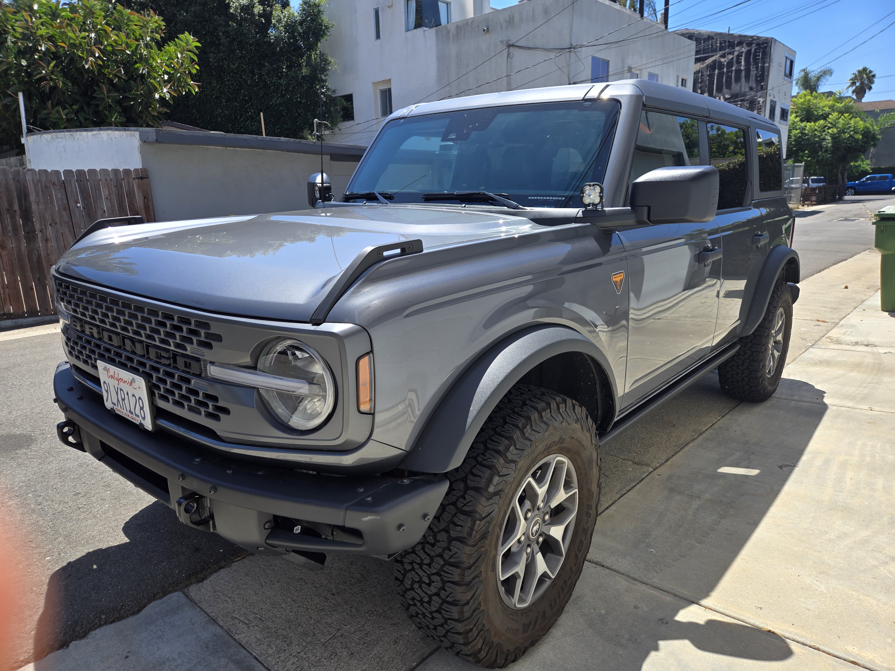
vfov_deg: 58.9
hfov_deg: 73.9
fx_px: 595
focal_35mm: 23
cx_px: 448
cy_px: 336
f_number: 1.8
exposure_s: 1/1078
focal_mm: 5.4
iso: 25
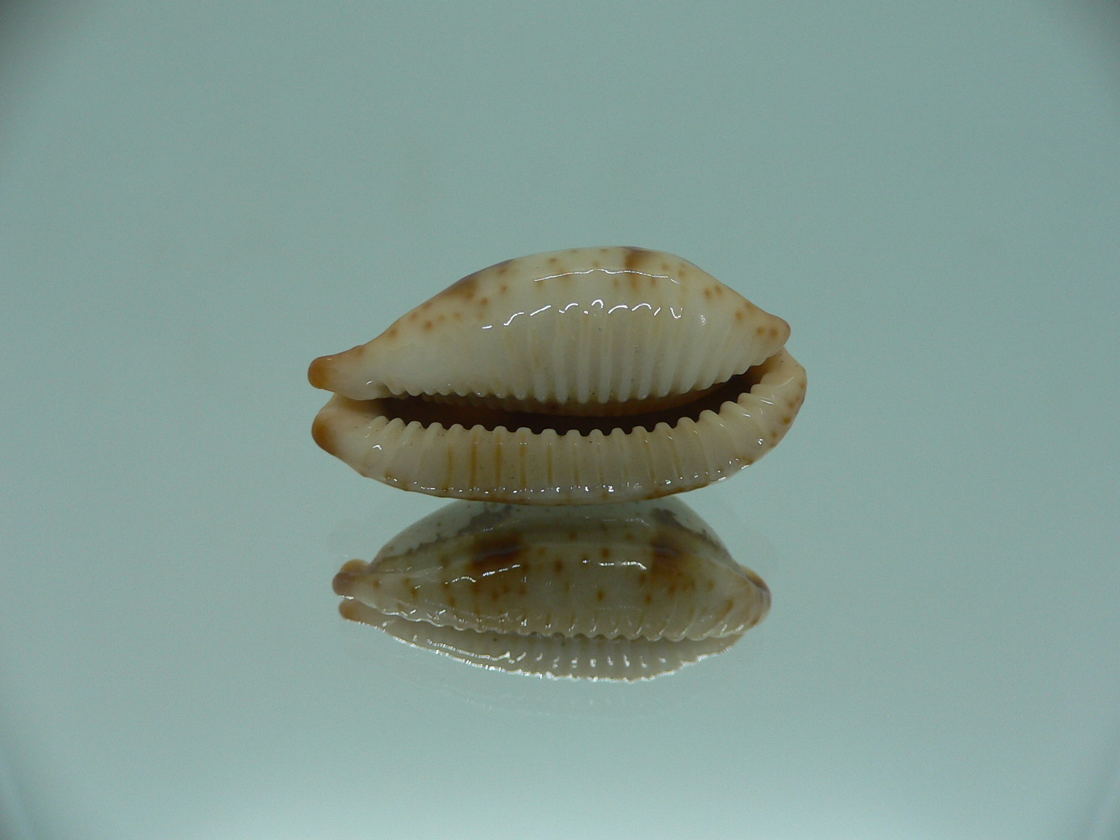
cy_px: 420
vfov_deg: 40.7
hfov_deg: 52.6
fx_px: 1132
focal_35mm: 35
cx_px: 560
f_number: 2.8
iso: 80
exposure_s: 1/60
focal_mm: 4.6
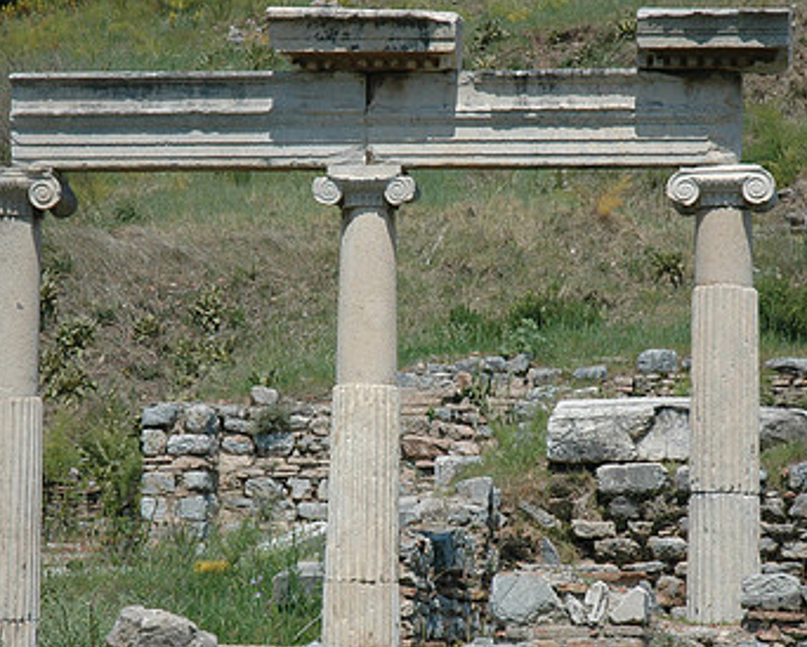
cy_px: 388
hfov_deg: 13.5
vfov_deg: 10.8
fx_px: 3417
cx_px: 406
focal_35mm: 143
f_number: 4.5
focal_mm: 60
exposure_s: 1/1600
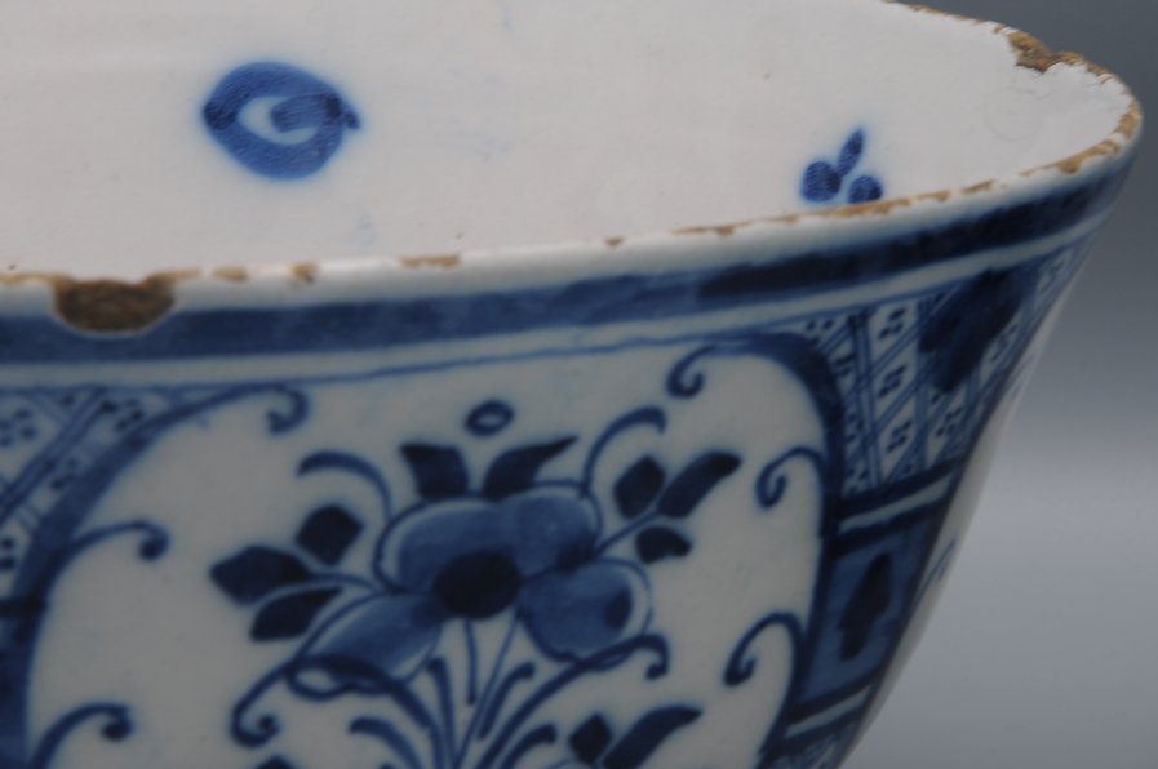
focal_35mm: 211
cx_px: 682
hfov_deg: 9.8
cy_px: 297
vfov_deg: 6.5
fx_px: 6769
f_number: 16
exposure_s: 1/8
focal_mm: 105
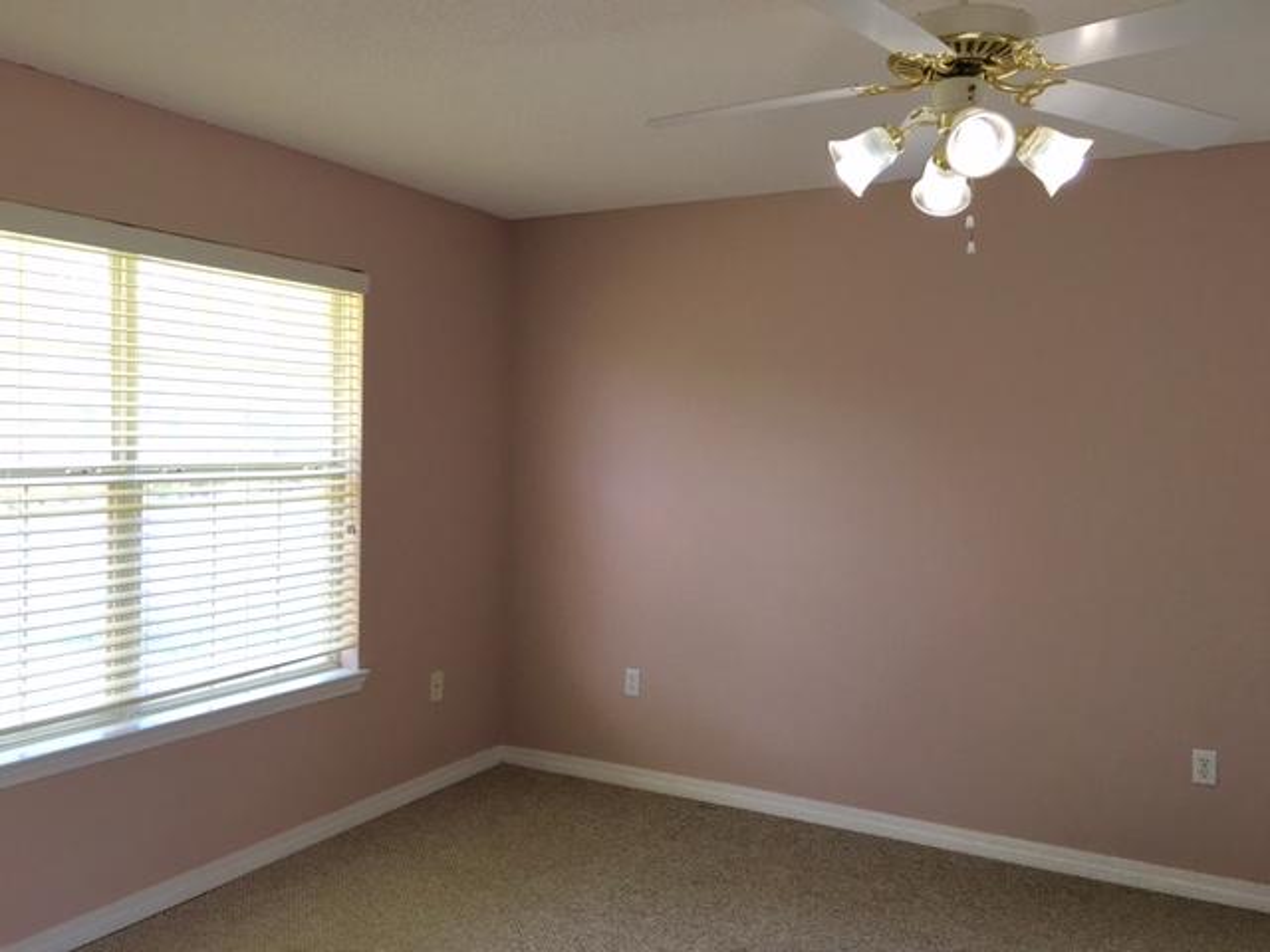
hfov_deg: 61.7
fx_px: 1064
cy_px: 476
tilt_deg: -1.4
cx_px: 635
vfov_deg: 48.2
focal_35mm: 29
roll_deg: -0.8
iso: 25
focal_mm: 4.15
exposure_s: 1/40
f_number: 2.2
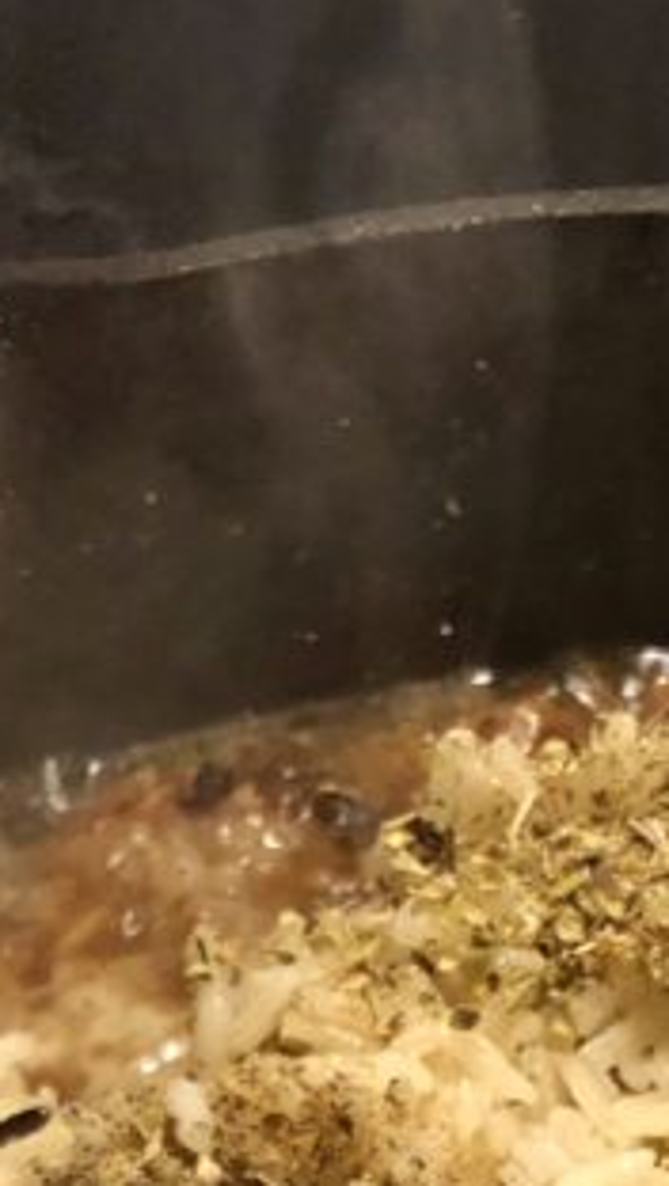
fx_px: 3147
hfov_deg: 12.1
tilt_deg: -57.1
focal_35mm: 100
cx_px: 441
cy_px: 1939
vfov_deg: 18.2
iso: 64
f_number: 1.8
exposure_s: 1/15
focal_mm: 3.99
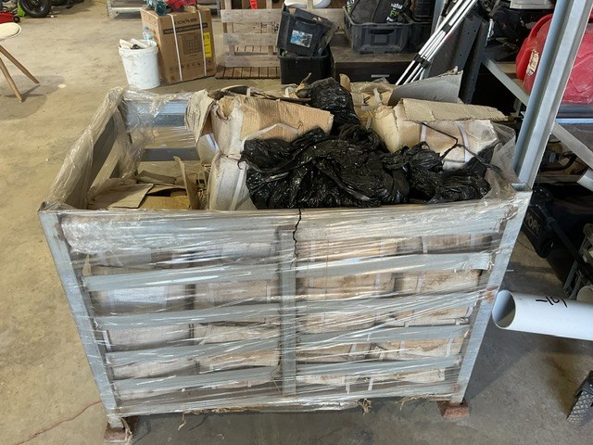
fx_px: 497
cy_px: 222
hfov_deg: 61.7
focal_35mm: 29
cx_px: 296
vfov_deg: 48.2
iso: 50
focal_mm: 3
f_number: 1.8
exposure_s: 1/50
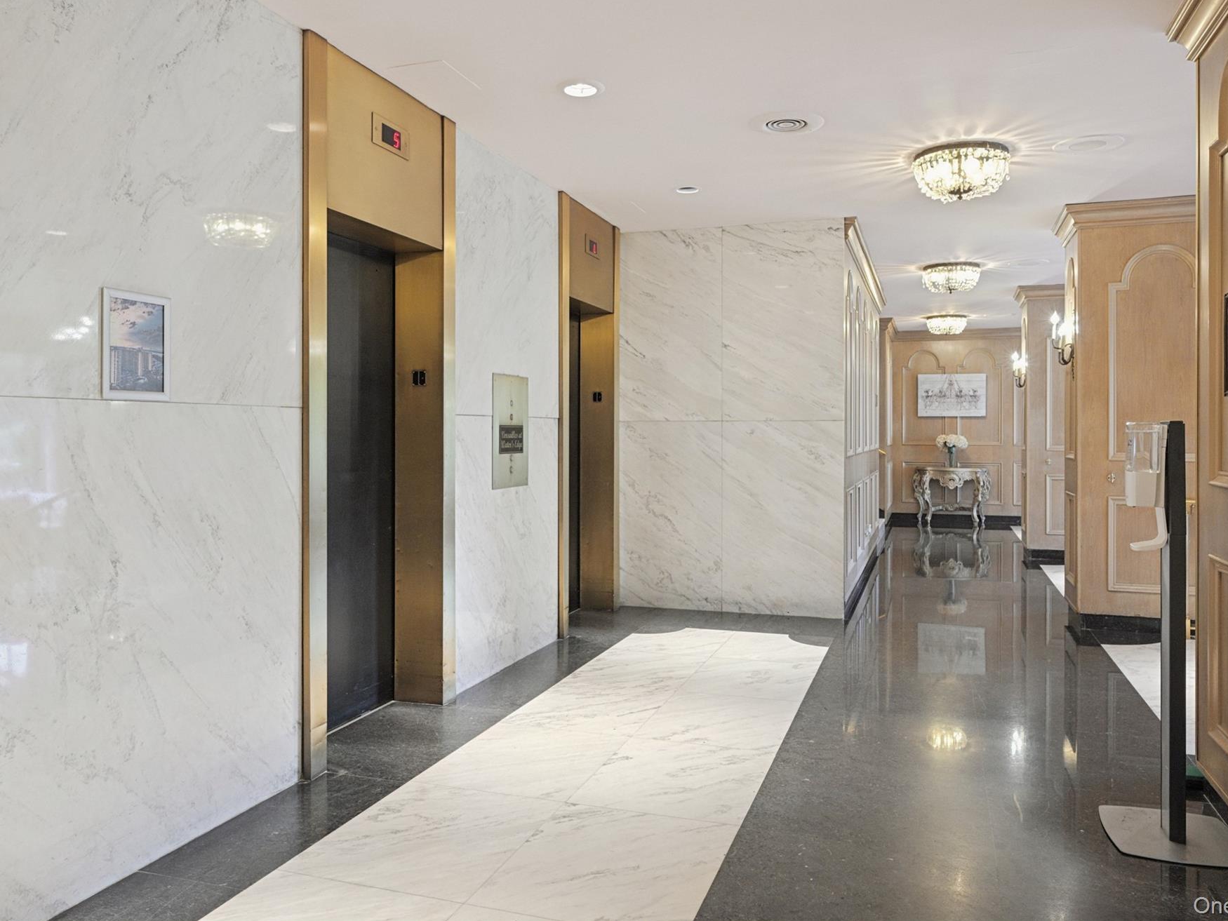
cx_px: 618
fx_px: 958
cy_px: 444
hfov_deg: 65.3
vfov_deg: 51.4
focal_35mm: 27
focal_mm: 24
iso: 640
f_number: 11
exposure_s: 1/3.33
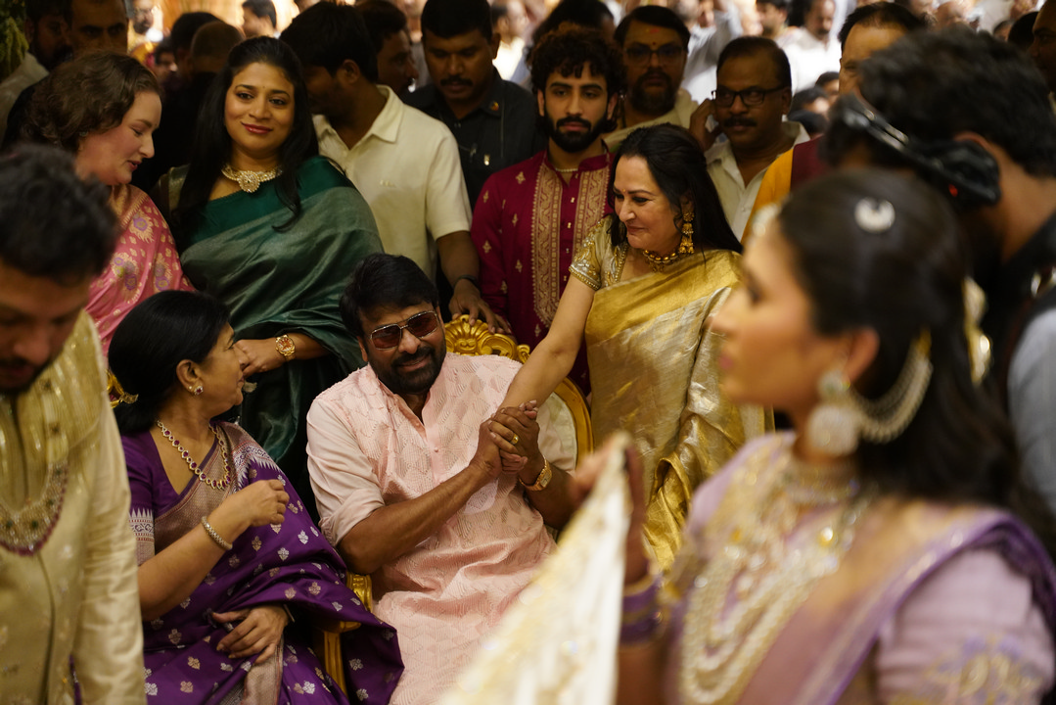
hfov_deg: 28.8
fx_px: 2054
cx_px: 528
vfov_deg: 19.5
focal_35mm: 70
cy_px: 352
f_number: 2.8
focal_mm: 70
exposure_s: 1/160
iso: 3200
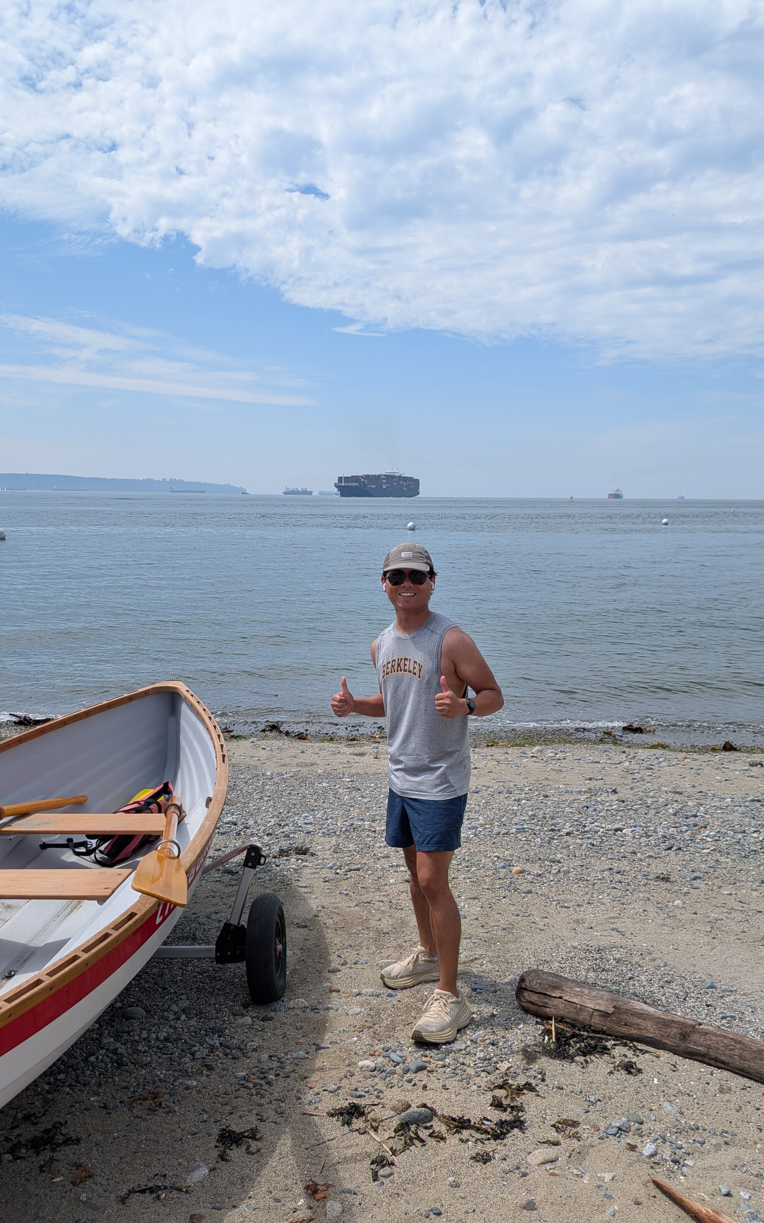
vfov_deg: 70.4
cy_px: 624
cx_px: 414
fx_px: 866
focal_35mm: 26
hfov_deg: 47.5
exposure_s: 1/2755
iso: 34
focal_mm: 4.53
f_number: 1.7
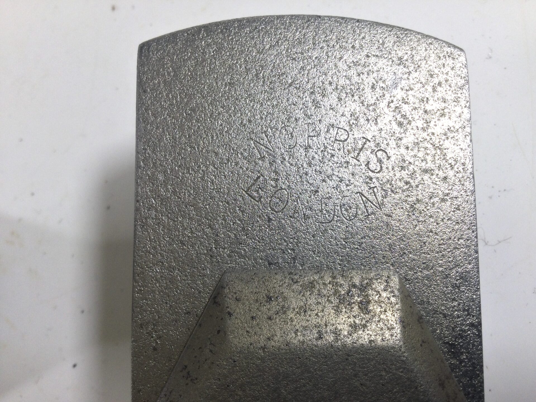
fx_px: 480
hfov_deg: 58.4
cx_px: 268
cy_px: 201
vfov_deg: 45.4
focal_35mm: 31
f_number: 2.4
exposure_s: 1/100
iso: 32
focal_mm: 3.3
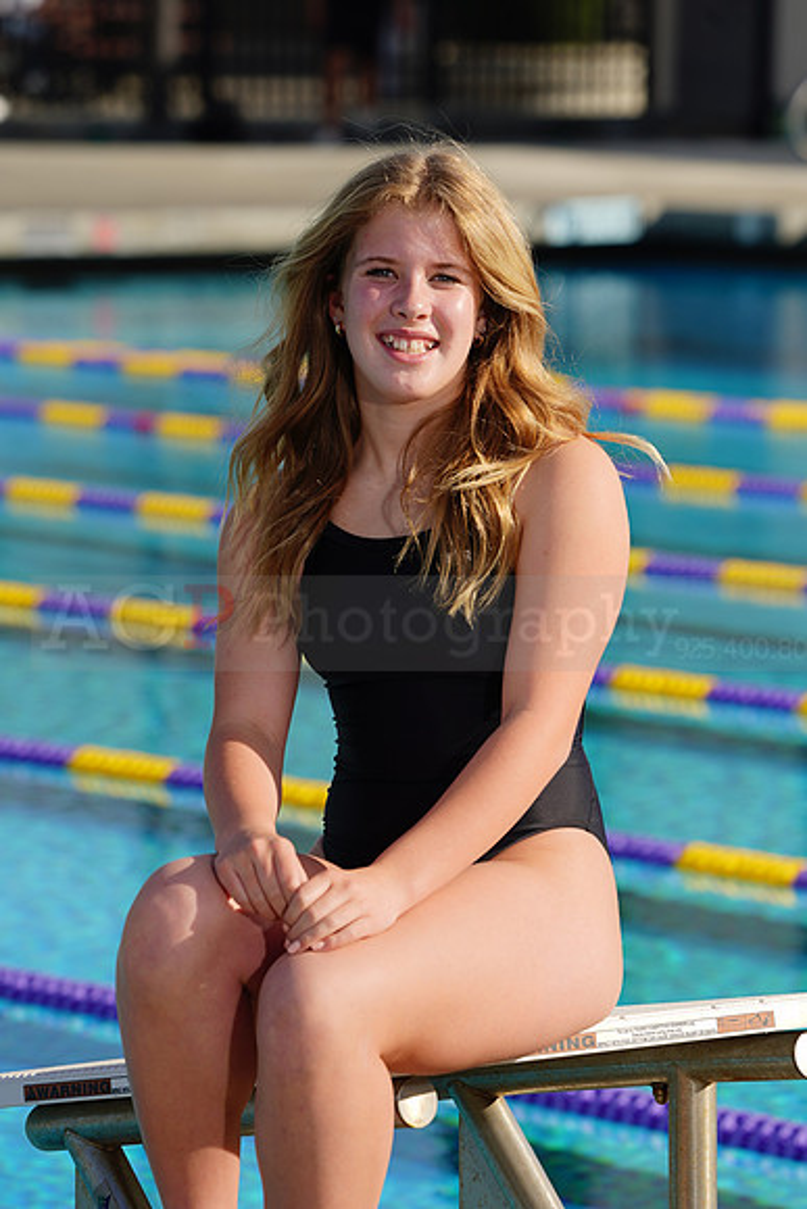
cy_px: 604
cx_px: 404
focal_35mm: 232
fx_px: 7796
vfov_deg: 8.9
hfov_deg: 5.9
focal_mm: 232
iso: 50
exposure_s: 1/200
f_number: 8
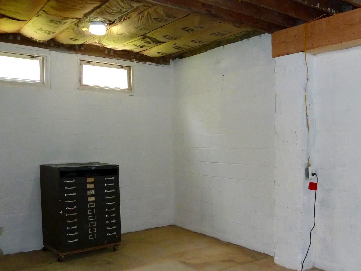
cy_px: 171
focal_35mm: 36
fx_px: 375
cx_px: 251
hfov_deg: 50.1
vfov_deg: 39.4
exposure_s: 1/30
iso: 200
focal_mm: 4.1
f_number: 3.3
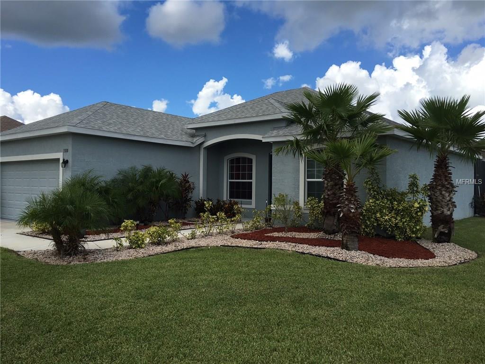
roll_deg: -0.9
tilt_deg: +2.3
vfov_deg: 48.2
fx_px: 406
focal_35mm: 29
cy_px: 182
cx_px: 242
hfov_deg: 61.7
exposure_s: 1/1350
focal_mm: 4.15
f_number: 2.2
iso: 25
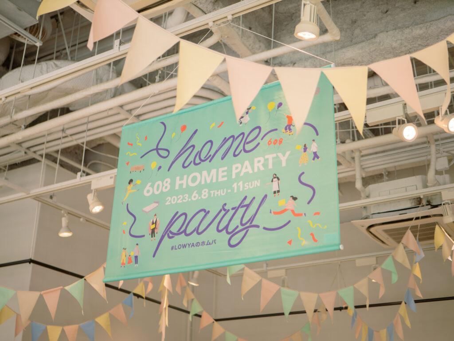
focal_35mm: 50
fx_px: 656
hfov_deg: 38.2
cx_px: 227
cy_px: 170
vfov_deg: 29.1
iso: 100
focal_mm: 25
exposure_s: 1/200
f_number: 1.7
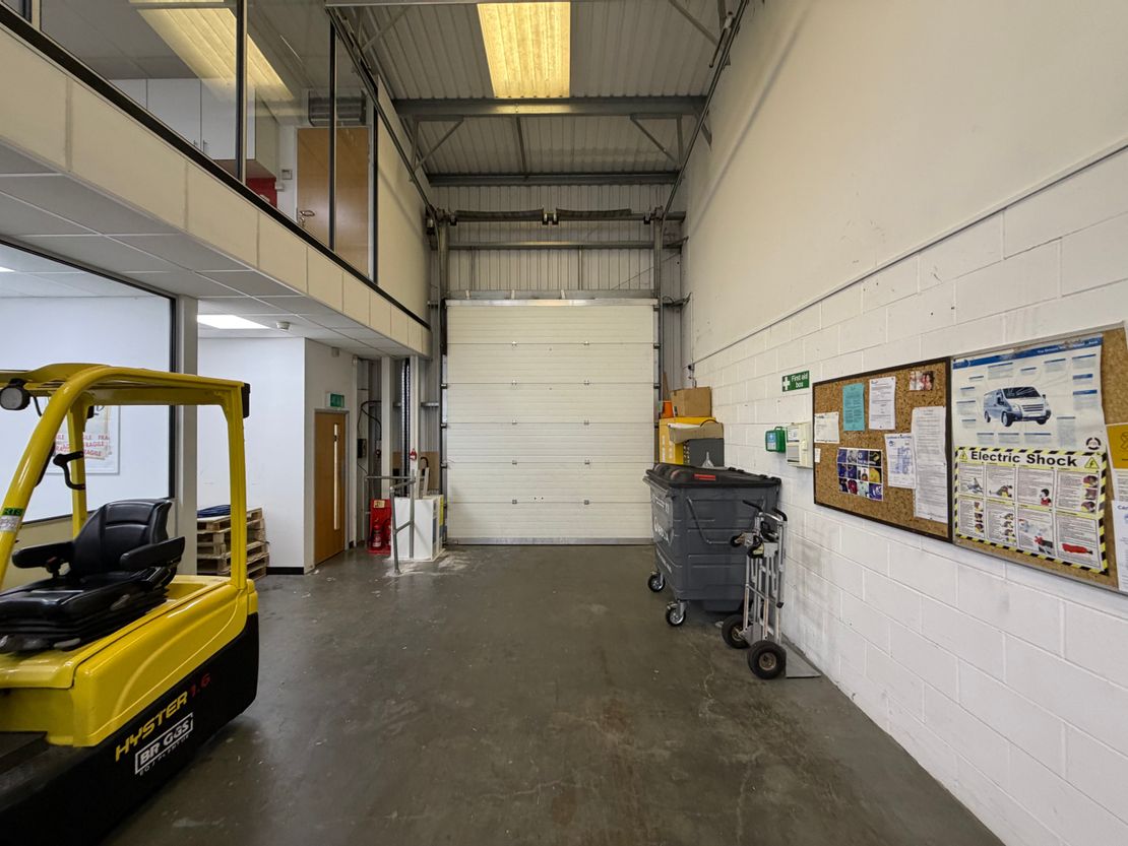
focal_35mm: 14
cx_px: 564
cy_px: 423
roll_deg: +0.9
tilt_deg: +0.5
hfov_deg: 102.1
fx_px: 456
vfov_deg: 85.7
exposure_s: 1/50
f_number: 2.2
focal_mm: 2.22
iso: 250
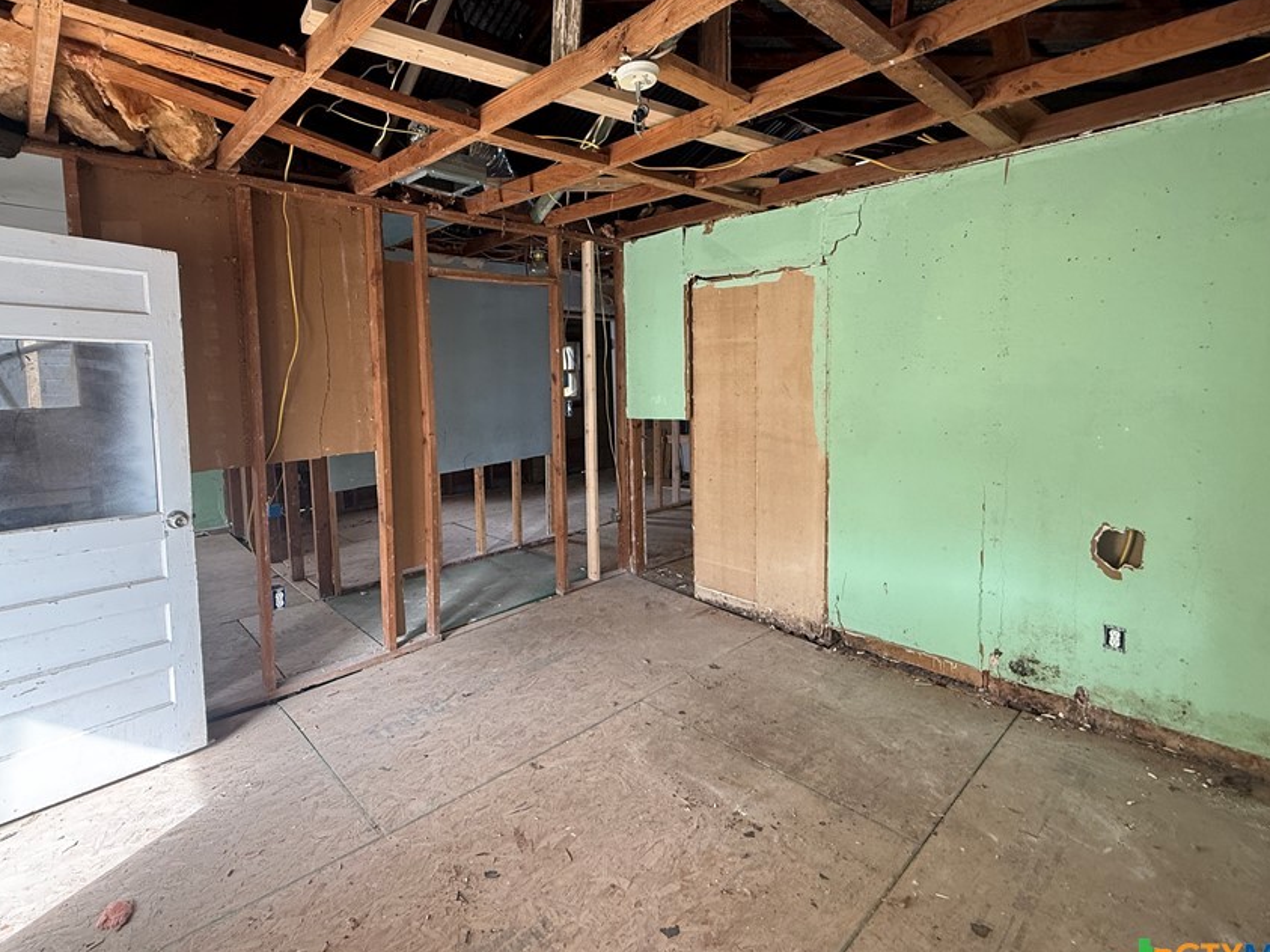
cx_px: 575
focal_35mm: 17
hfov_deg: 90.8
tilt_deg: -6.6
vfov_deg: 74.6
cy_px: 434
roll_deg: +0.9
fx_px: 624
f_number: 2.2
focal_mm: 2.22
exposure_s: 1/99
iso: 200
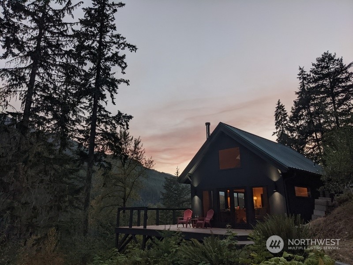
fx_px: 275
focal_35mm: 27
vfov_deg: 51.4
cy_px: 132
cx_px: 176
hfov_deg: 65.3
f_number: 1.73
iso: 54
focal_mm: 4.38
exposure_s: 1/160
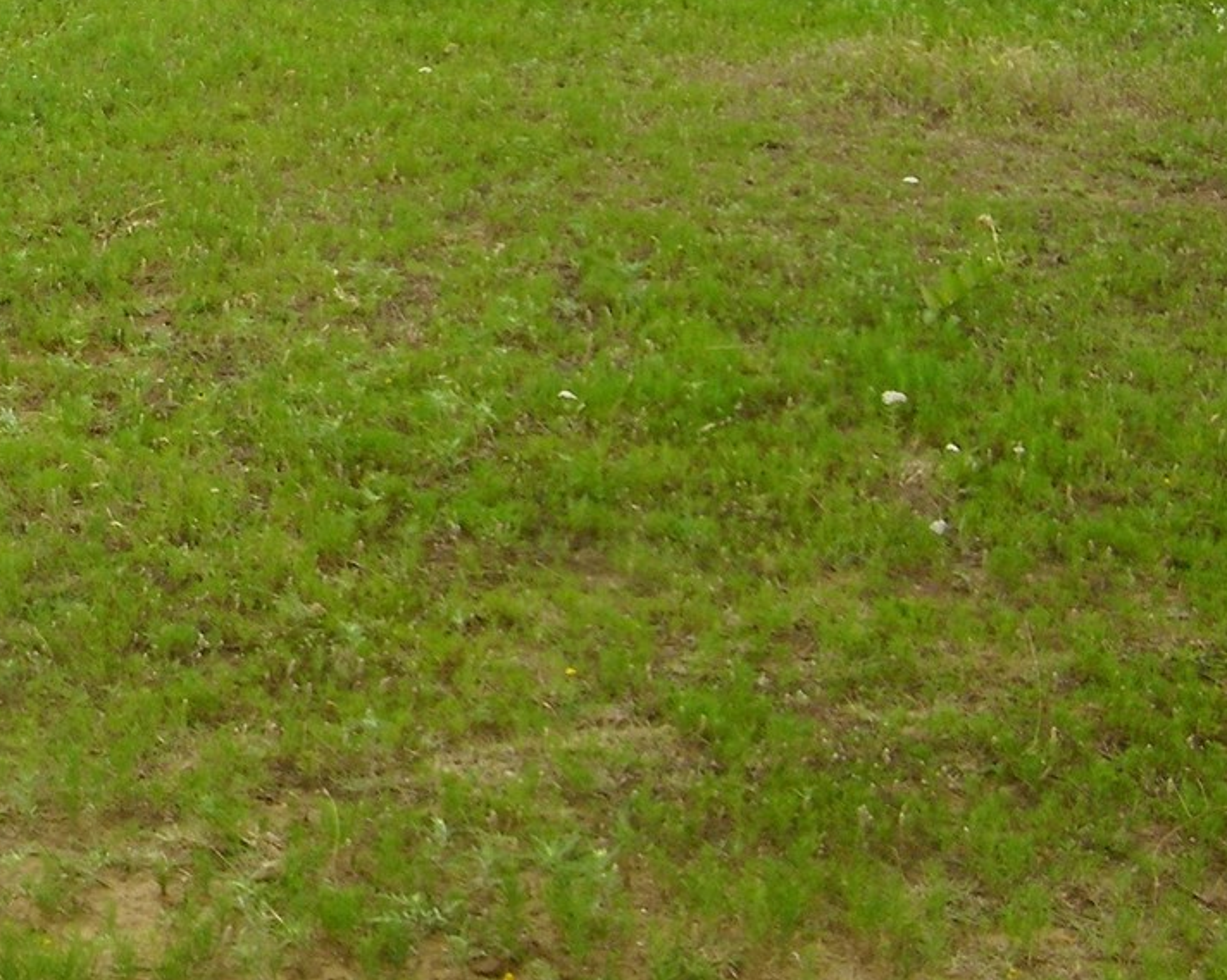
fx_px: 2868
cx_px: -193
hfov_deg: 22.5
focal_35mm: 79
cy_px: 157
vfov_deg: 19.2
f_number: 7.2
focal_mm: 5.4
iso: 80
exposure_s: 1/160
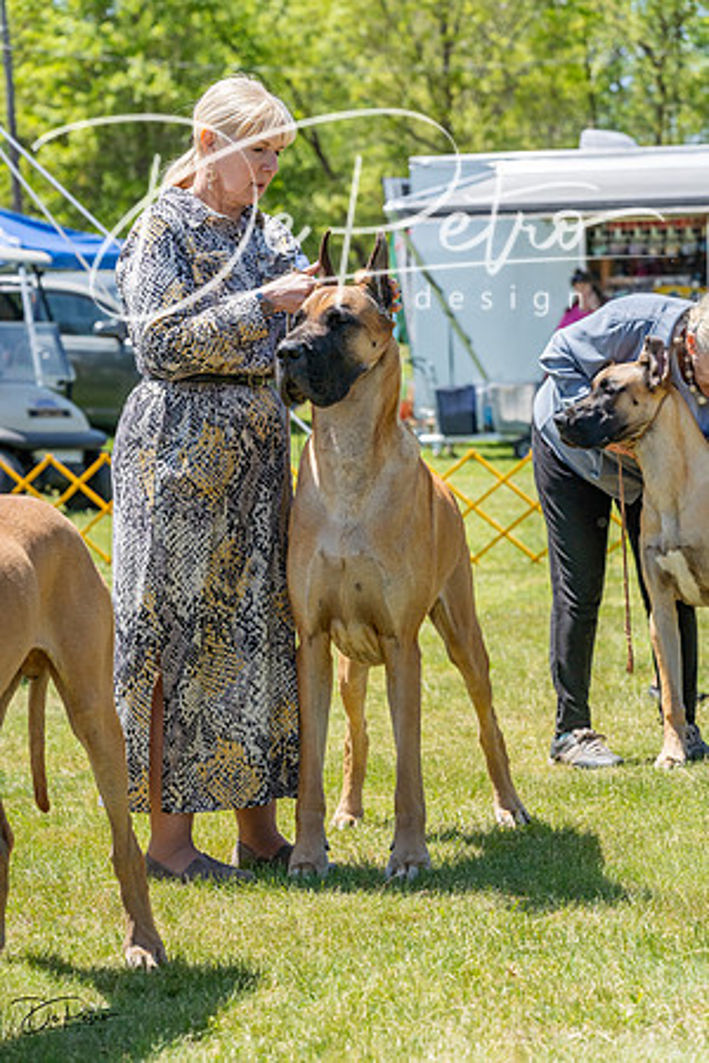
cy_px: 532
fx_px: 3427
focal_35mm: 116
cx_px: 354
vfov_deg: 17.6
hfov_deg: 11.8
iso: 1250
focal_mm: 116
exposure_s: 1/2500
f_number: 6.3
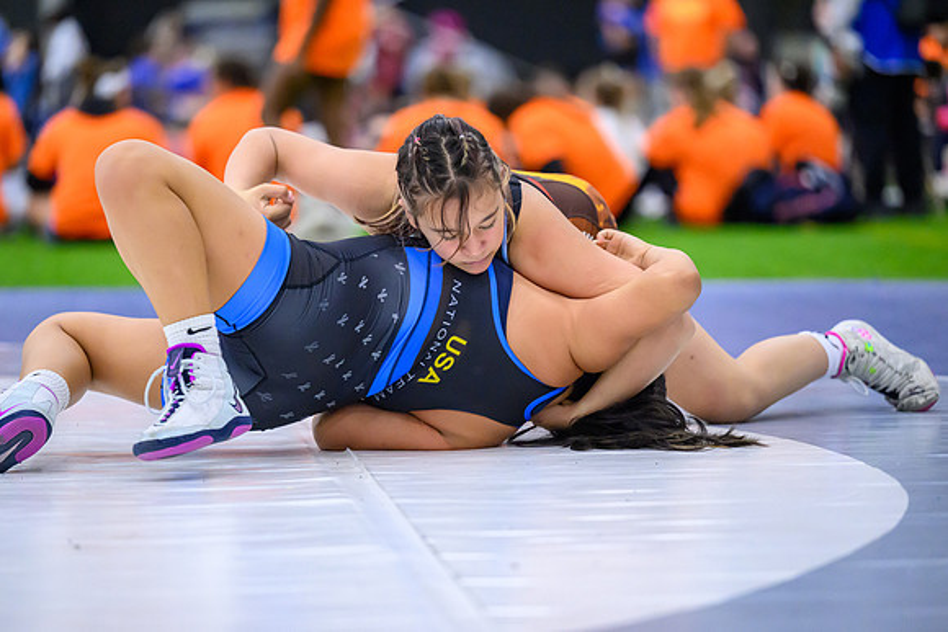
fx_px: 4610
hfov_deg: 11.7
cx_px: 452
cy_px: 326
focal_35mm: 175
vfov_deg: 7.8
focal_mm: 165
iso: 8000
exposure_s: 1/640
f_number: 2.8
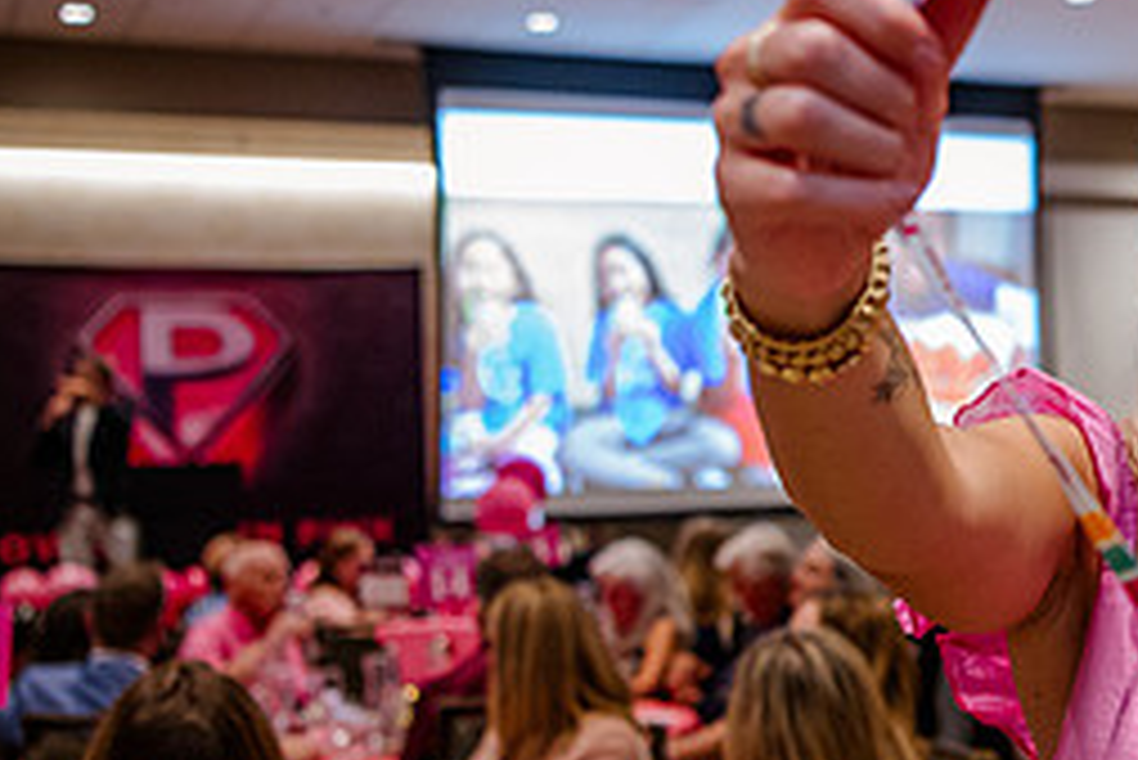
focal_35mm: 70
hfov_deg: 26.9
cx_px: 1196
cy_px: 359
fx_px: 2214
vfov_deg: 19.5
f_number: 2.8
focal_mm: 27
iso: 3200
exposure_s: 1/125
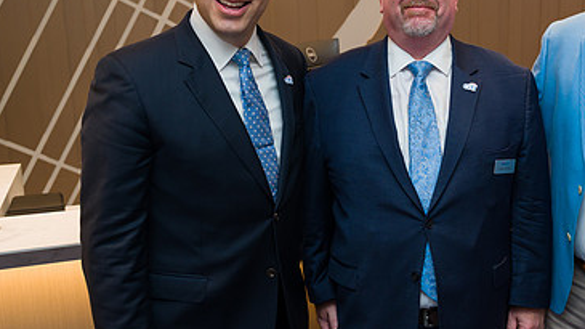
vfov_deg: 24.9
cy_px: 146
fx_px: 744
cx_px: 447
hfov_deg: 41.5
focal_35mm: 48
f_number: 3.5
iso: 400
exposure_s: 1/200
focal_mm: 28
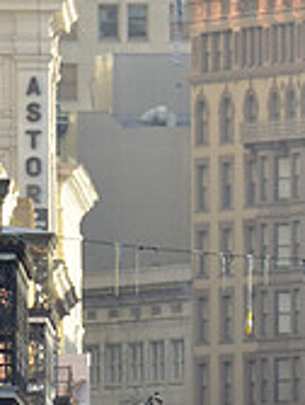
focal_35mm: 1097
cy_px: 386
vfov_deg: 1.8
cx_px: 247
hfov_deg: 1.4
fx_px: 12838
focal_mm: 220
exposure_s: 1/1000
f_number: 5.6
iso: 720
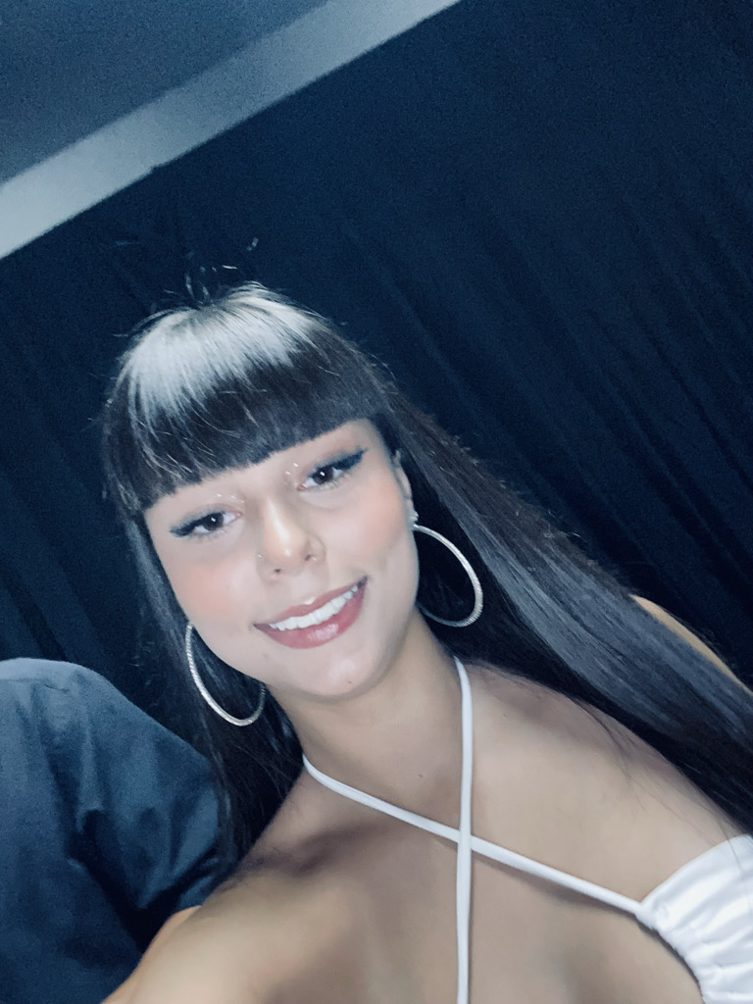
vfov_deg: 60.0
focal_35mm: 30
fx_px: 870
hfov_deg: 46.8
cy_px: 502
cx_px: 376
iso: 640
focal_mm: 2.71
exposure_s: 1/16
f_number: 2.2
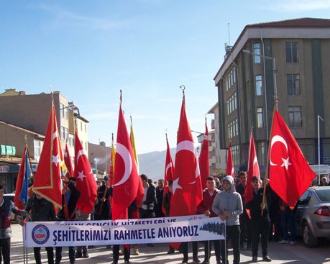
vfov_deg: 30.7
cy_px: 165
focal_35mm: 49
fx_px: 478
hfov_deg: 37.9
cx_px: 134
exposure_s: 1/423
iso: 80
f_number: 4.8
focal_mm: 6
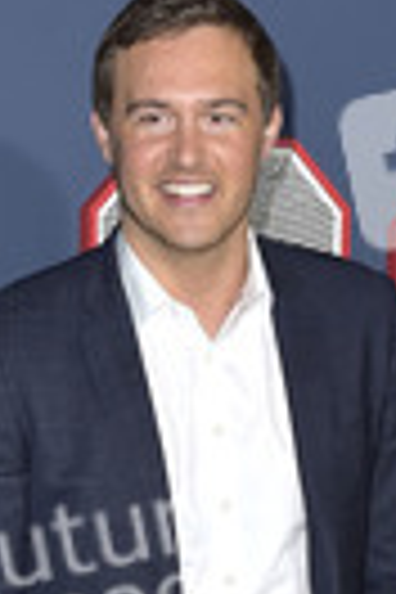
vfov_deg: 13.5
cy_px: 819
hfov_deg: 9.5
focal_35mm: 145
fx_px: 2392
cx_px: 164
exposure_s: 1/250
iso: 400
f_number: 6.3
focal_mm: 48
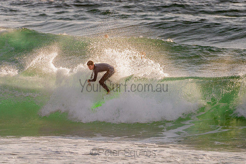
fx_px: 4189
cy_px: 80
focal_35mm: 613
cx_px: 120
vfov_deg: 2.2
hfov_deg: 3.4
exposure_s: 1/2000
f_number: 5.6
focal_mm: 500
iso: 220
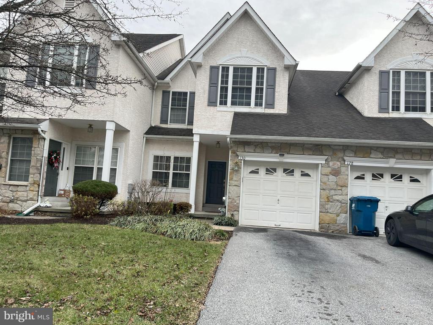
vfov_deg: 53.1
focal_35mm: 26
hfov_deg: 67.3
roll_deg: -4.7
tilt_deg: +4.7
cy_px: 162
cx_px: 216
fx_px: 325
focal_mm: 5.1
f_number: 1.6
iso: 50
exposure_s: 1/246
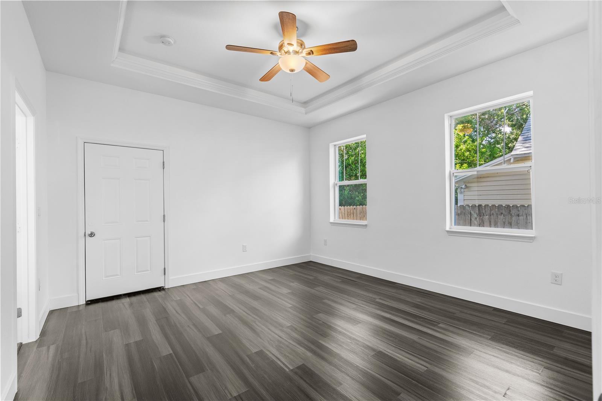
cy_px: 200
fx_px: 251
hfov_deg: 100.4
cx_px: 301
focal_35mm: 15
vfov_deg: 77.3
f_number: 7.1
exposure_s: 1/1.67
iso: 100
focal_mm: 10
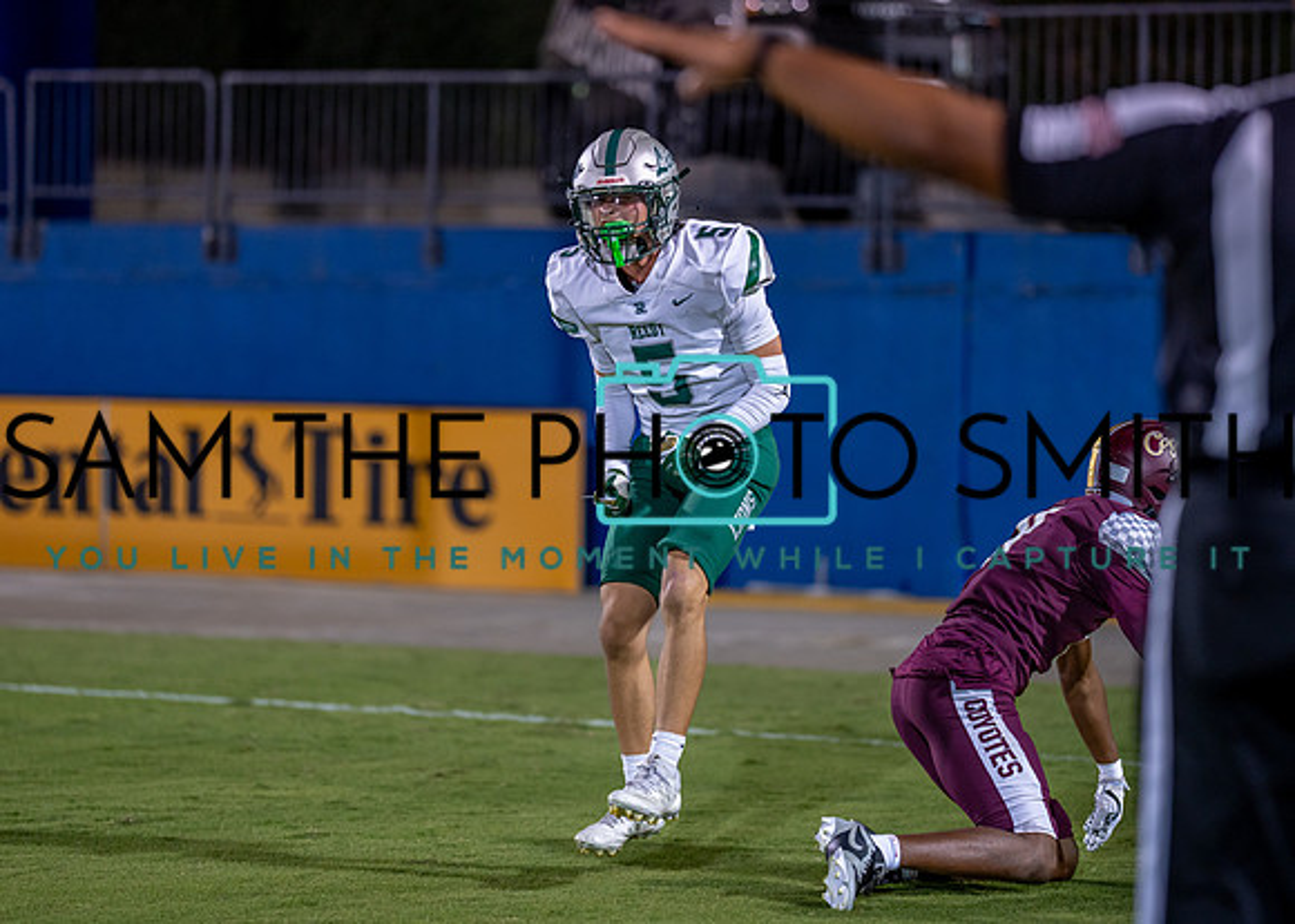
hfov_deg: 11.9
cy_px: 404
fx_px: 6205
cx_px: 680
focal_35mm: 169
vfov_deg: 8.5
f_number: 1.8
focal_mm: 135
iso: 640
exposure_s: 1/1250
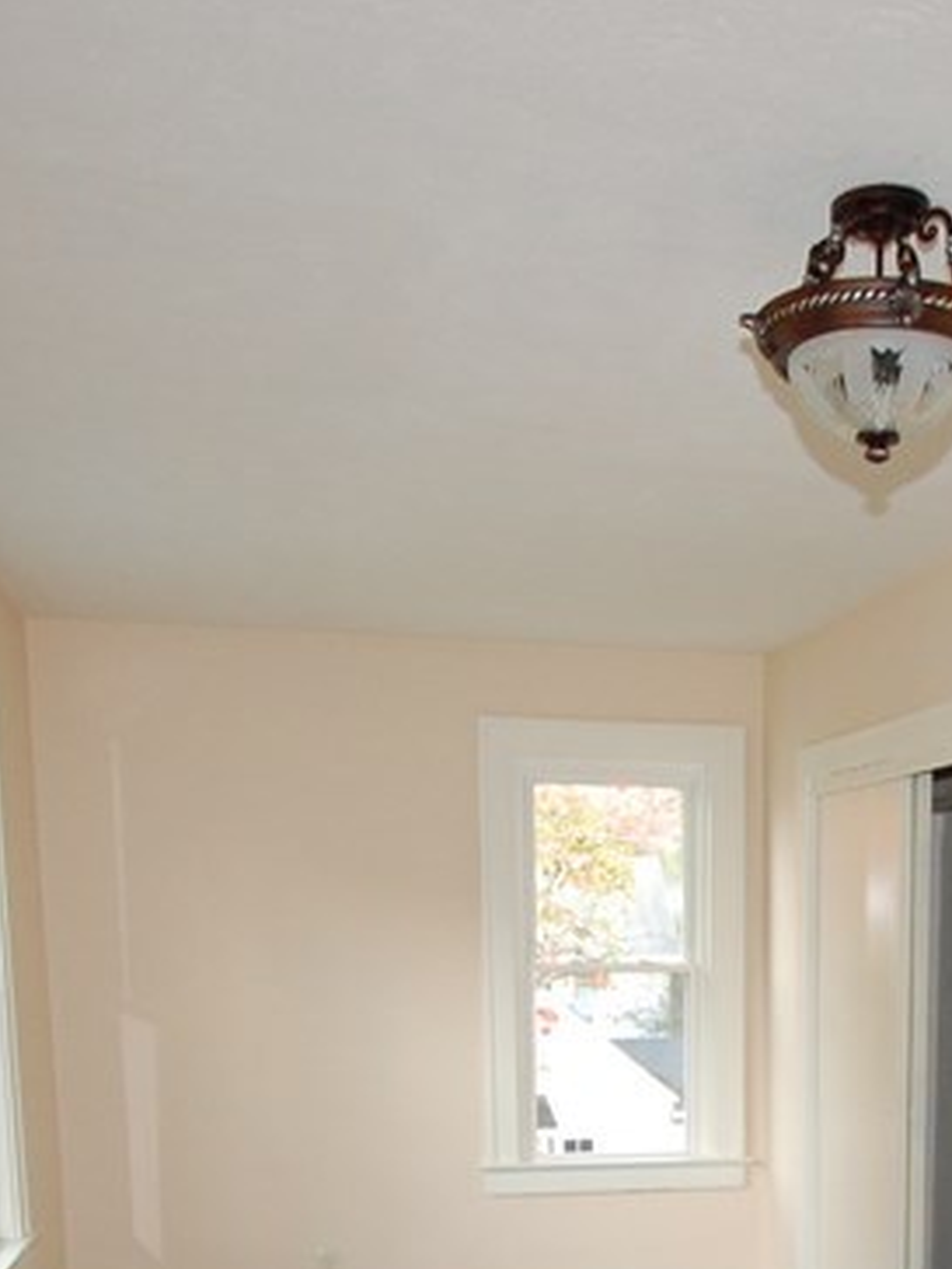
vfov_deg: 40.7
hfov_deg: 33.1
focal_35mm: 43
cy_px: 1130
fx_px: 1577
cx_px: 689
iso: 800
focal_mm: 10
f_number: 5.6
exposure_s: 1/60
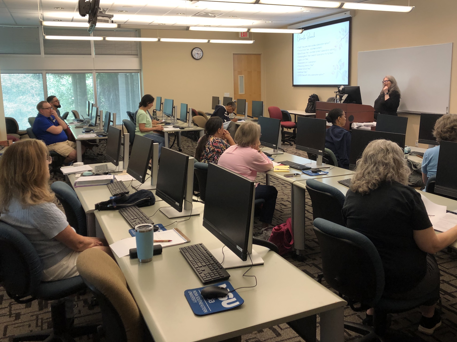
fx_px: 436
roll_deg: +1.3
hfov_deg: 55.3
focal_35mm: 33
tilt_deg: -9.9
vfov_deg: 42.8
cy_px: 144
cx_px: 248
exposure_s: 1/24
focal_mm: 3.99
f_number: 1.8
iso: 32
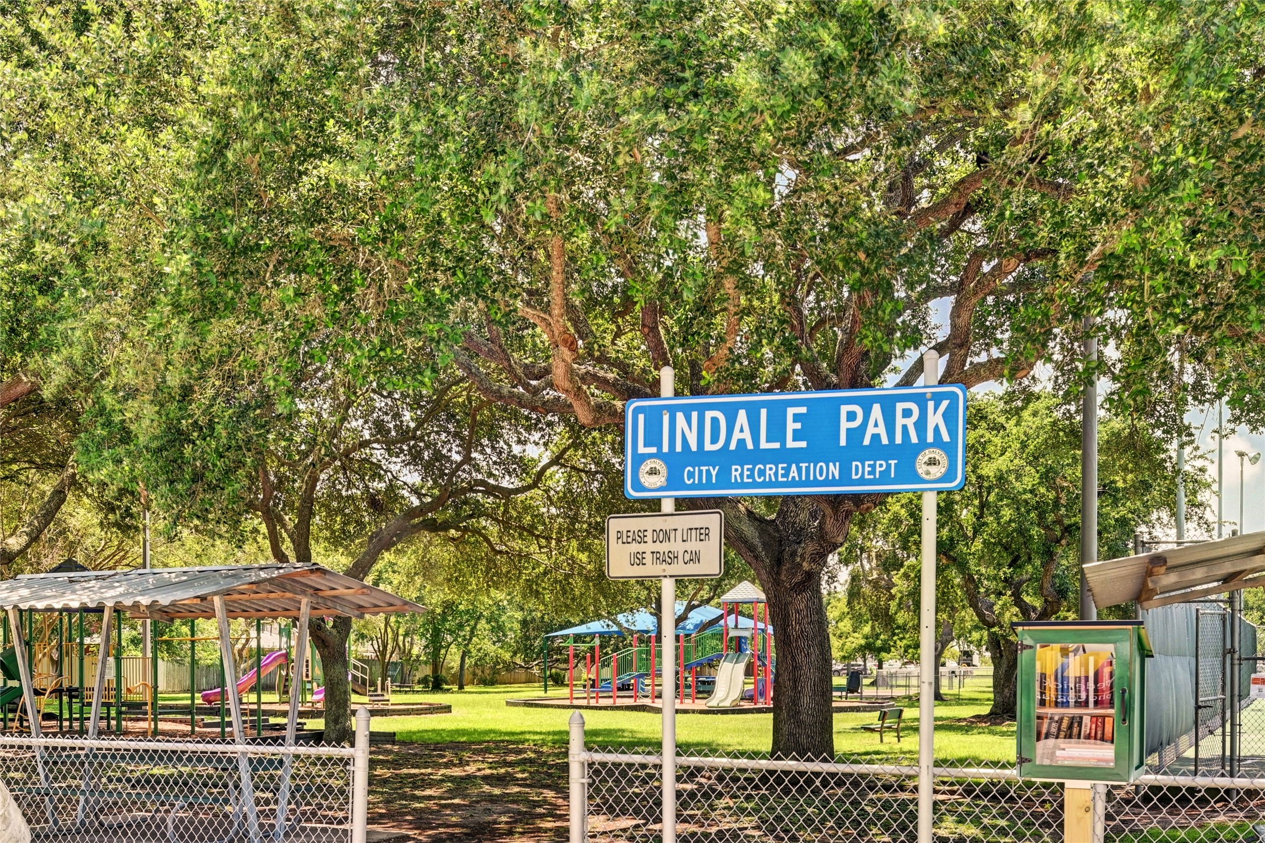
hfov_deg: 53.1
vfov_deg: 36.9
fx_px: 1265
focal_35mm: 36
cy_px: 422
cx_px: 632
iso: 400
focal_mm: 24
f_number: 11
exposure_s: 1/60
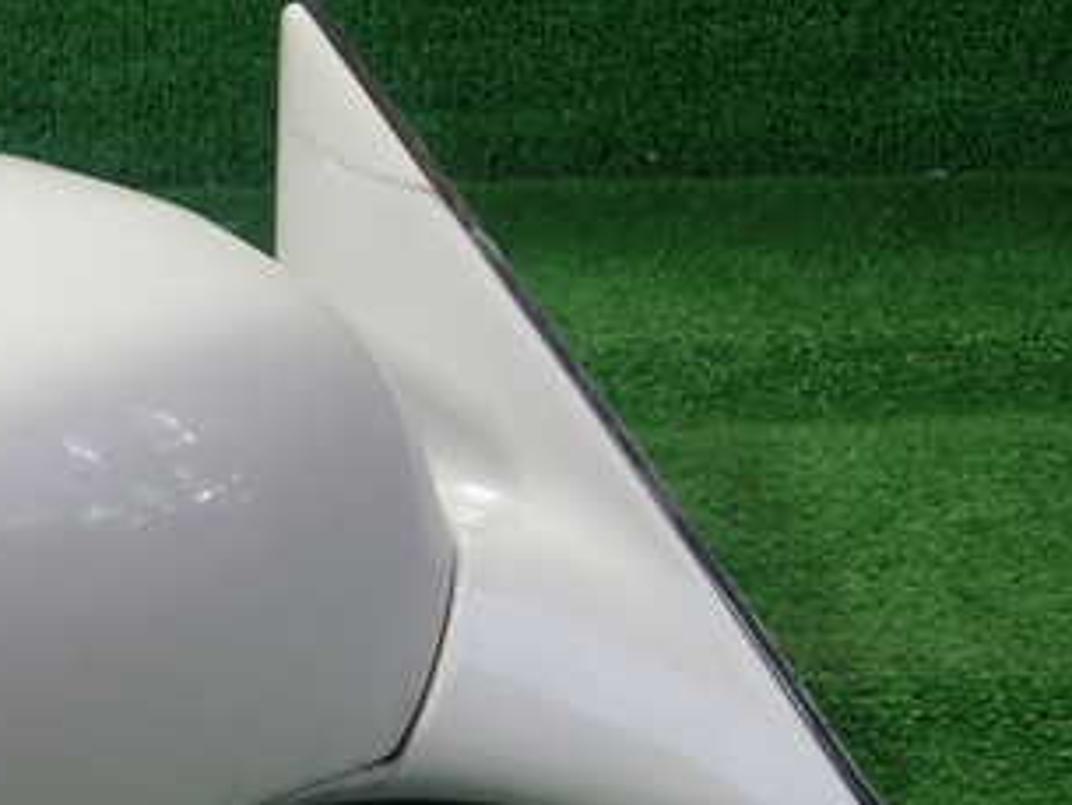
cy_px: 506
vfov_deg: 24.8
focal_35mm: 59
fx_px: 1828
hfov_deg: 30.8
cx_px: 49
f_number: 2.3
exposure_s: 1/125
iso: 125
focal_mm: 5.5
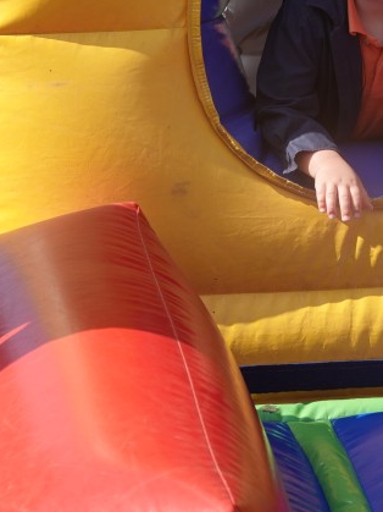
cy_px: 163
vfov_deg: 9.2
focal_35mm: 215
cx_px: 399
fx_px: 3173
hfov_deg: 6.9
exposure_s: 1/500
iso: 100
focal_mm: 38.04
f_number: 4
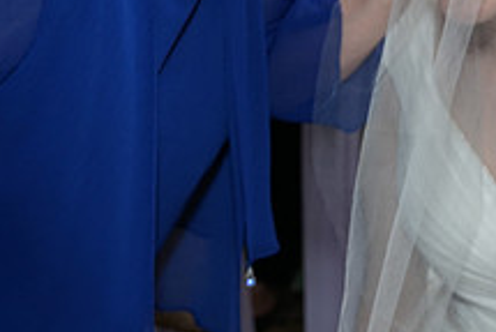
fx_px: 1449
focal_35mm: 105
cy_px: 22
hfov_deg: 19.3
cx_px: 374
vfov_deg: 13.0
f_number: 5.6
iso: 500
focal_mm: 39
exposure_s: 1/125
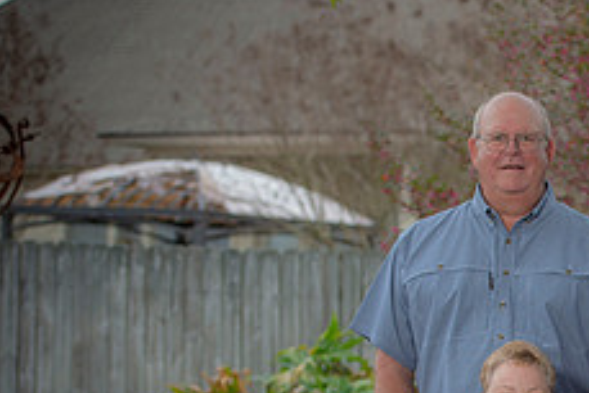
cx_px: 694
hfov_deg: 11.4
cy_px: 452
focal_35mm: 177
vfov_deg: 7.7
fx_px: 2898
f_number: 3.5
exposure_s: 1/200
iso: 160
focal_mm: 70
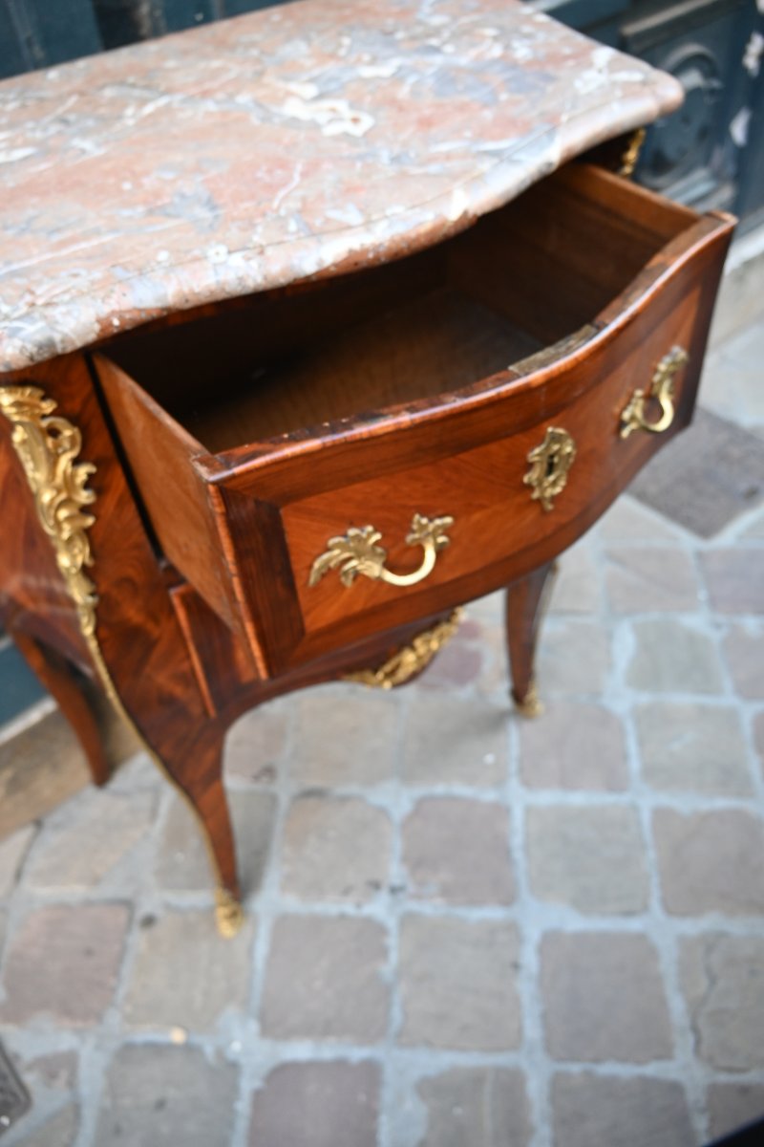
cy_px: 574
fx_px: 931
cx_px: 382
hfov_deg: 44.6
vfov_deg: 63.2
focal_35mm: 29
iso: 500
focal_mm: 19.5
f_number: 3.5
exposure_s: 1/125
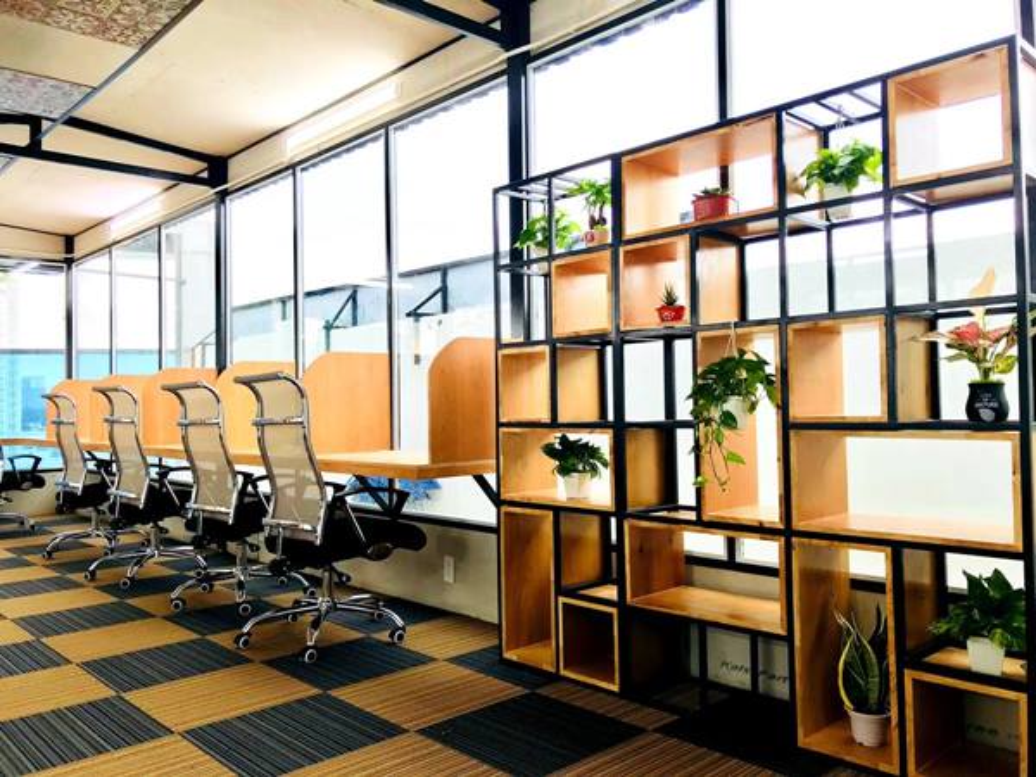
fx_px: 838
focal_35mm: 28
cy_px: 388
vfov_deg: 49.7
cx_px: 518
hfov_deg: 63.4
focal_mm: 3.99
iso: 40
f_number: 1.8
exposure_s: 1/100
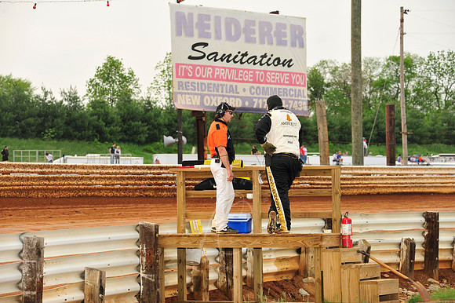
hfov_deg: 15.2
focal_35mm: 135
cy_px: 152
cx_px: 228
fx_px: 1705
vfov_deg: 10.1
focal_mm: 135
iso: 800
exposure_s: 1/320
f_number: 8
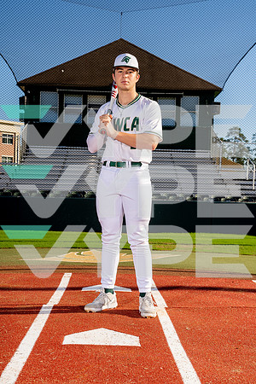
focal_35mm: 57
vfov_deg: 35.1
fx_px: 608
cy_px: 192
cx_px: 128
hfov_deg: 23.8
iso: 100
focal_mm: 57
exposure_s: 1/250
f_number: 7.1
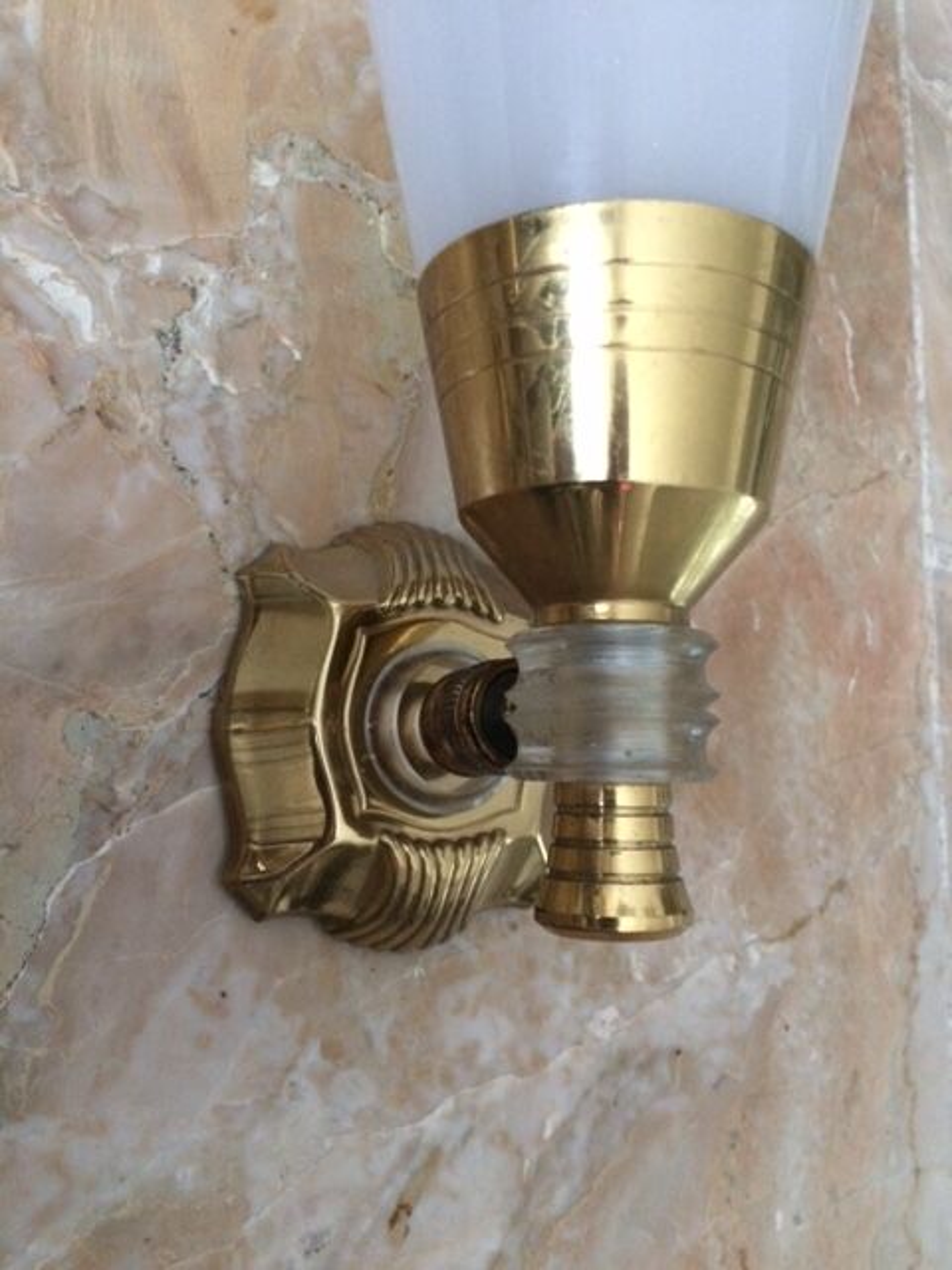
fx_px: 1063
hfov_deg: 48.2
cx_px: 476
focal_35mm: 29
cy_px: 635
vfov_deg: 61.7
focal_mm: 4.15
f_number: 2.2
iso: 320
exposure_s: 1/17
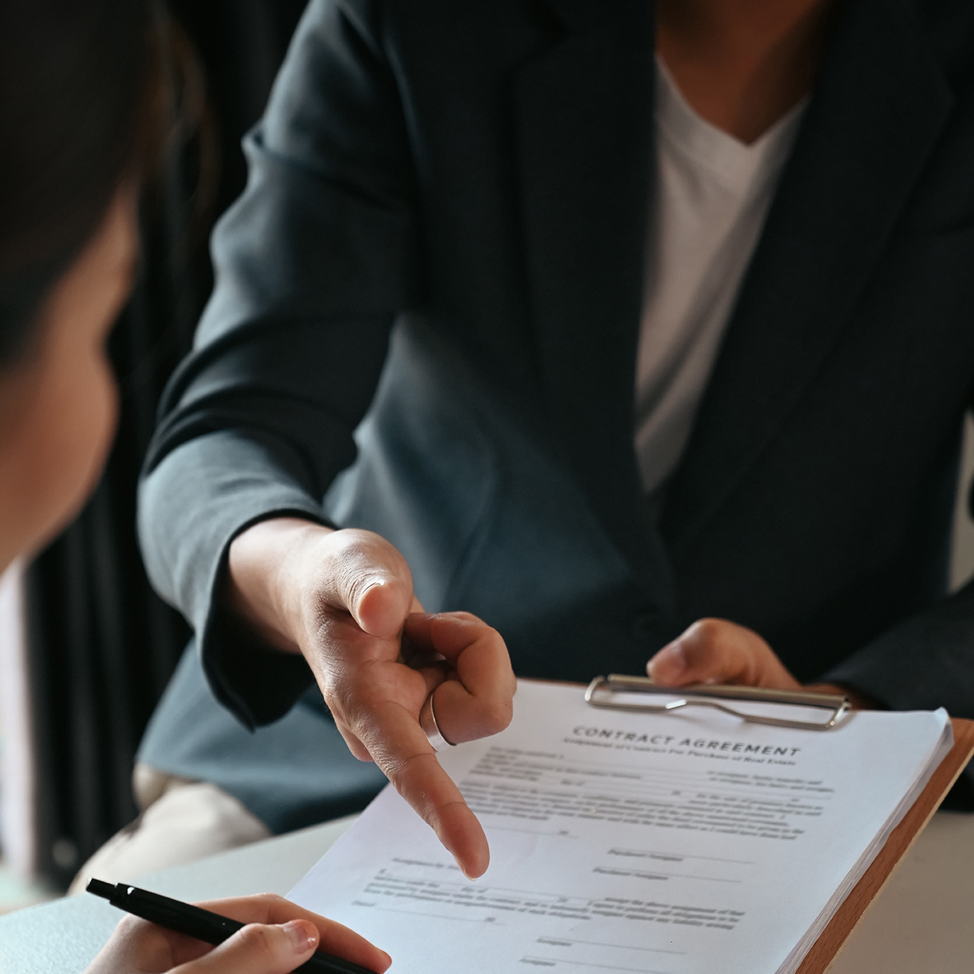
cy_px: 641
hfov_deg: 19.3
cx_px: 486
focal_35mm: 90
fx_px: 2865
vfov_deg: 19.2
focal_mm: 70
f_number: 4
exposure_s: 1/125
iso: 500
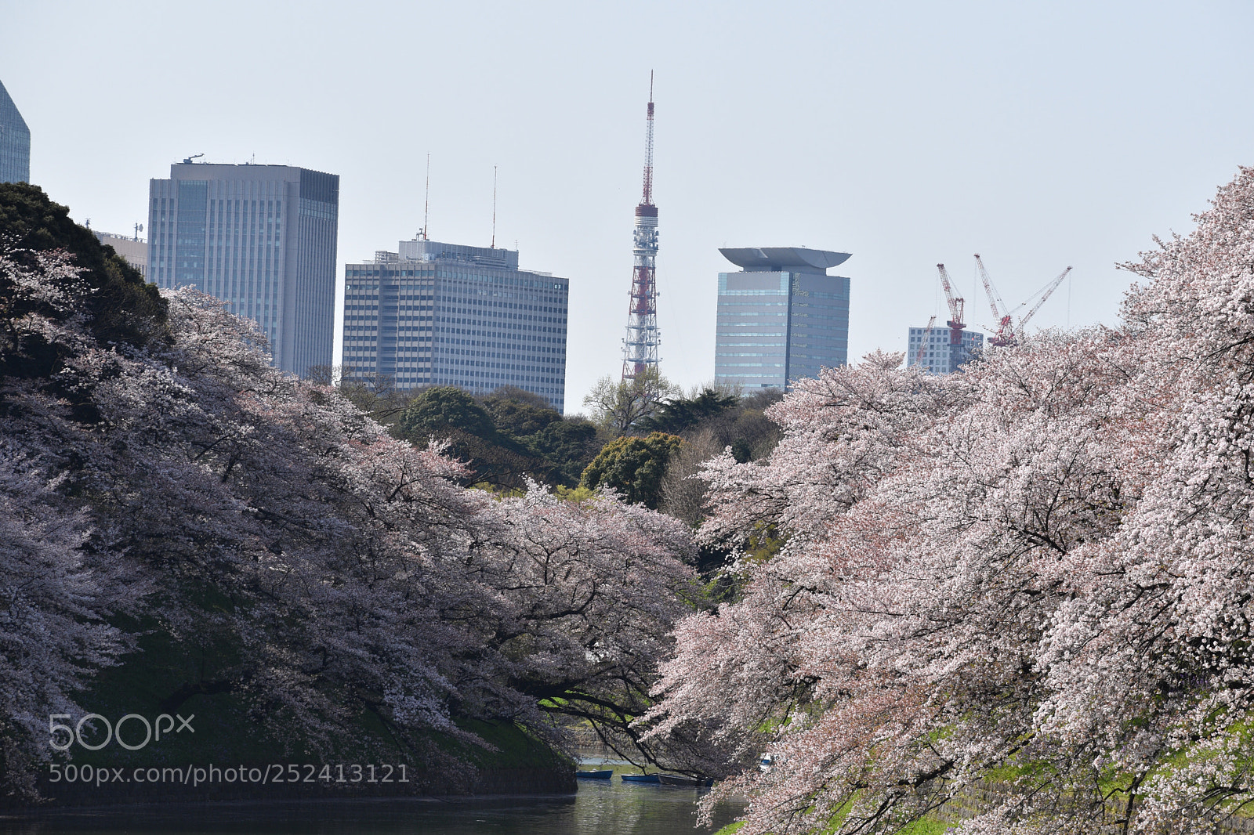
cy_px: 418
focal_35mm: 188
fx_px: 6529
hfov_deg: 11.0
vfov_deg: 7.3
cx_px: 627
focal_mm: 125
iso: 200
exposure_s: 1/400
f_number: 10
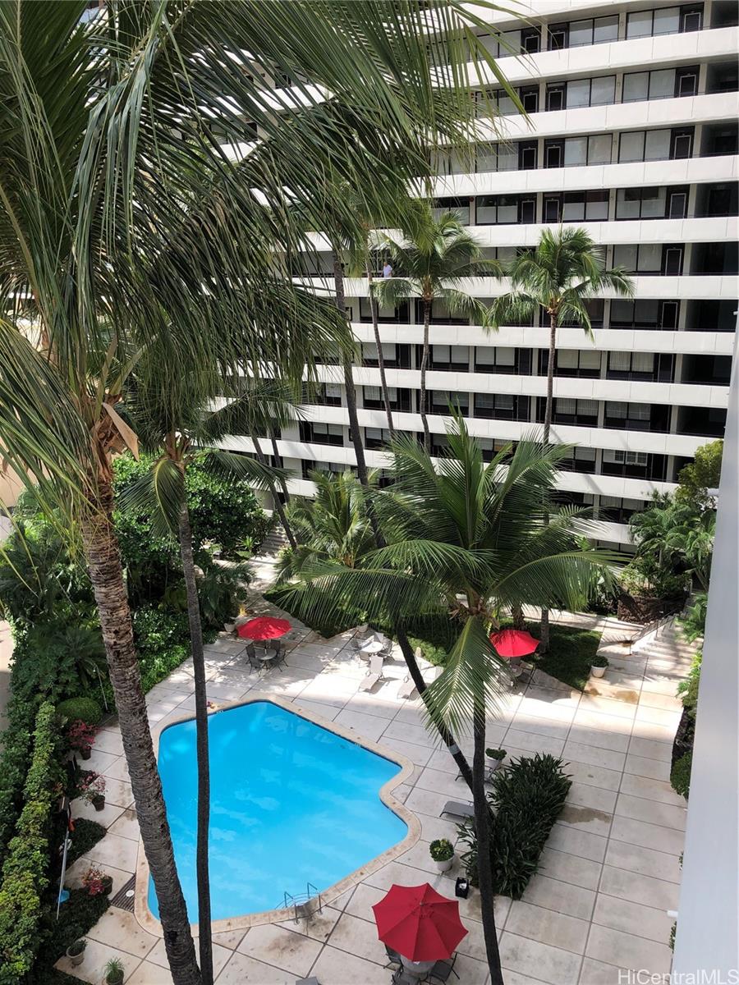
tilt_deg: -17.5
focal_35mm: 28
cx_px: 370
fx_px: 797
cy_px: 492
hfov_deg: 49.7
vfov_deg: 63.4
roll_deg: +2.9
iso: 20
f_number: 1.8
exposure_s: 1/1000
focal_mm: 3.99
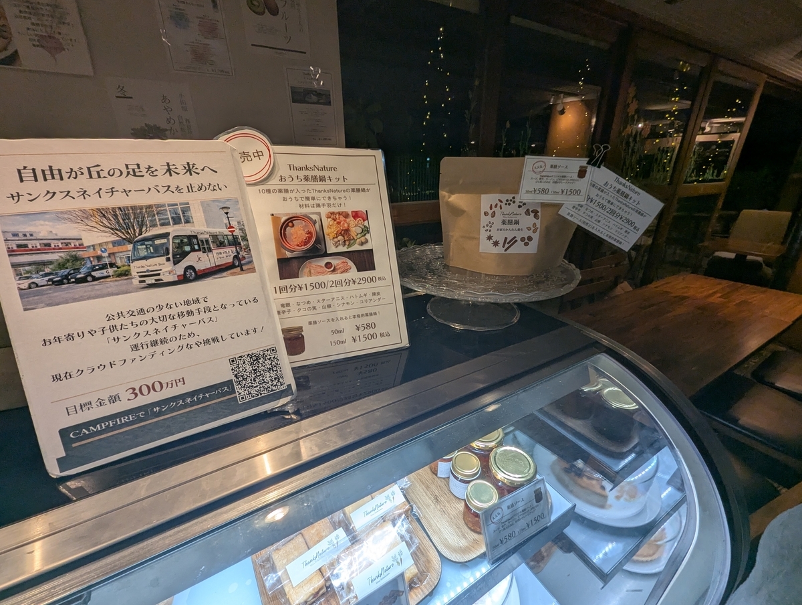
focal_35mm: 13
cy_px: 302
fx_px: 302
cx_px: 401
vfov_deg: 90.1
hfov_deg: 106.1
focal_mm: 1.95
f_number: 2.2
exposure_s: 1/100
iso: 65
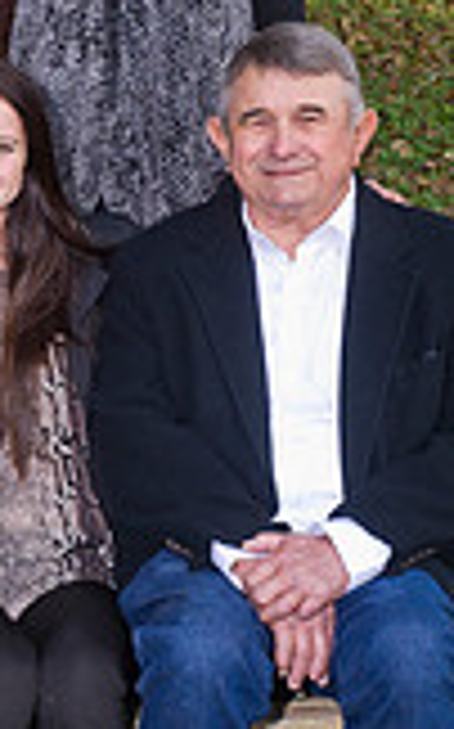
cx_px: -16
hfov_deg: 7.7
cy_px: 279
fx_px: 3371
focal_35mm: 170
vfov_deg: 12.3
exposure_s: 1/200
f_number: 7.1
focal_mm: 60
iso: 800
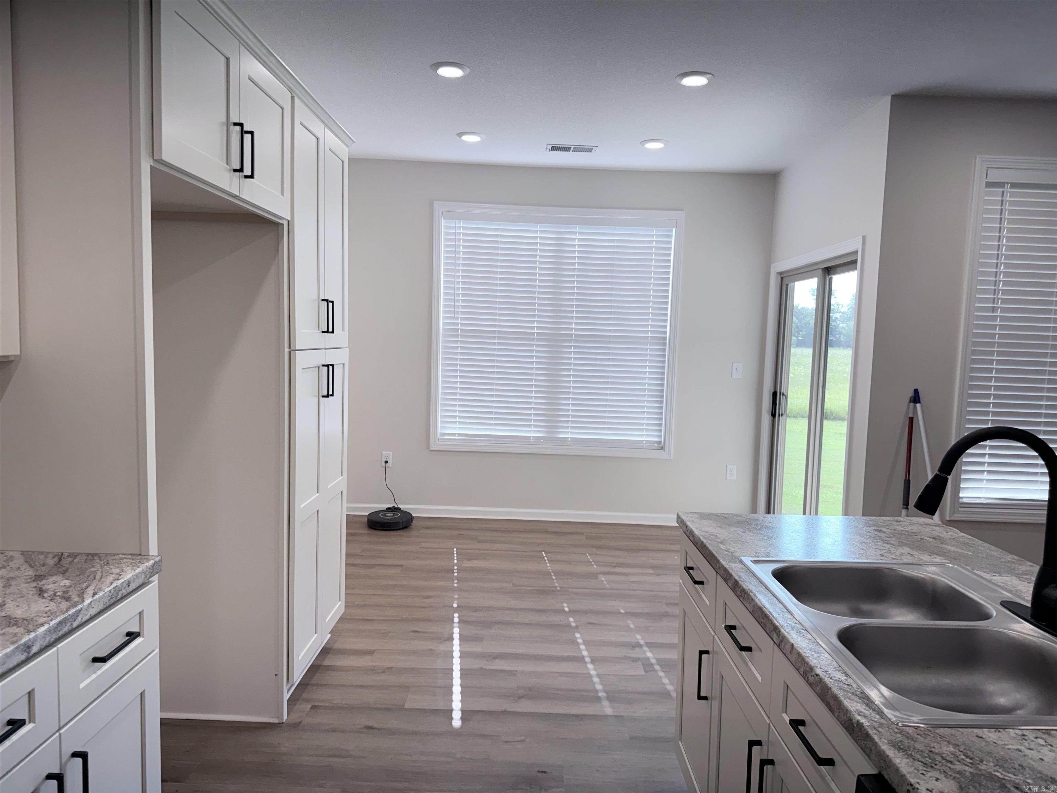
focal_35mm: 24
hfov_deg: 71.6
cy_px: 396
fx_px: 733
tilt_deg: -3.9
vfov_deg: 56.8
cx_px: 528
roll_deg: -1.5
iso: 80
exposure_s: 1/484
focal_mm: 6.76
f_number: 1.78
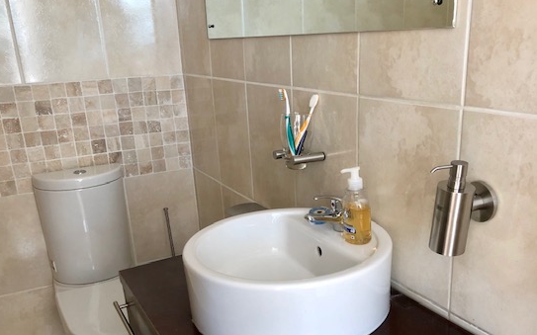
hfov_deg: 55.3
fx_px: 512
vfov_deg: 35.9
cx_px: 289
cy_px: 223
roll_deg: +2.5
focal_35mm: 35
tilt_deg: -18.7
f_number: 1.8
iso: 32
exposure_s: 1/25
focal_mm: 4
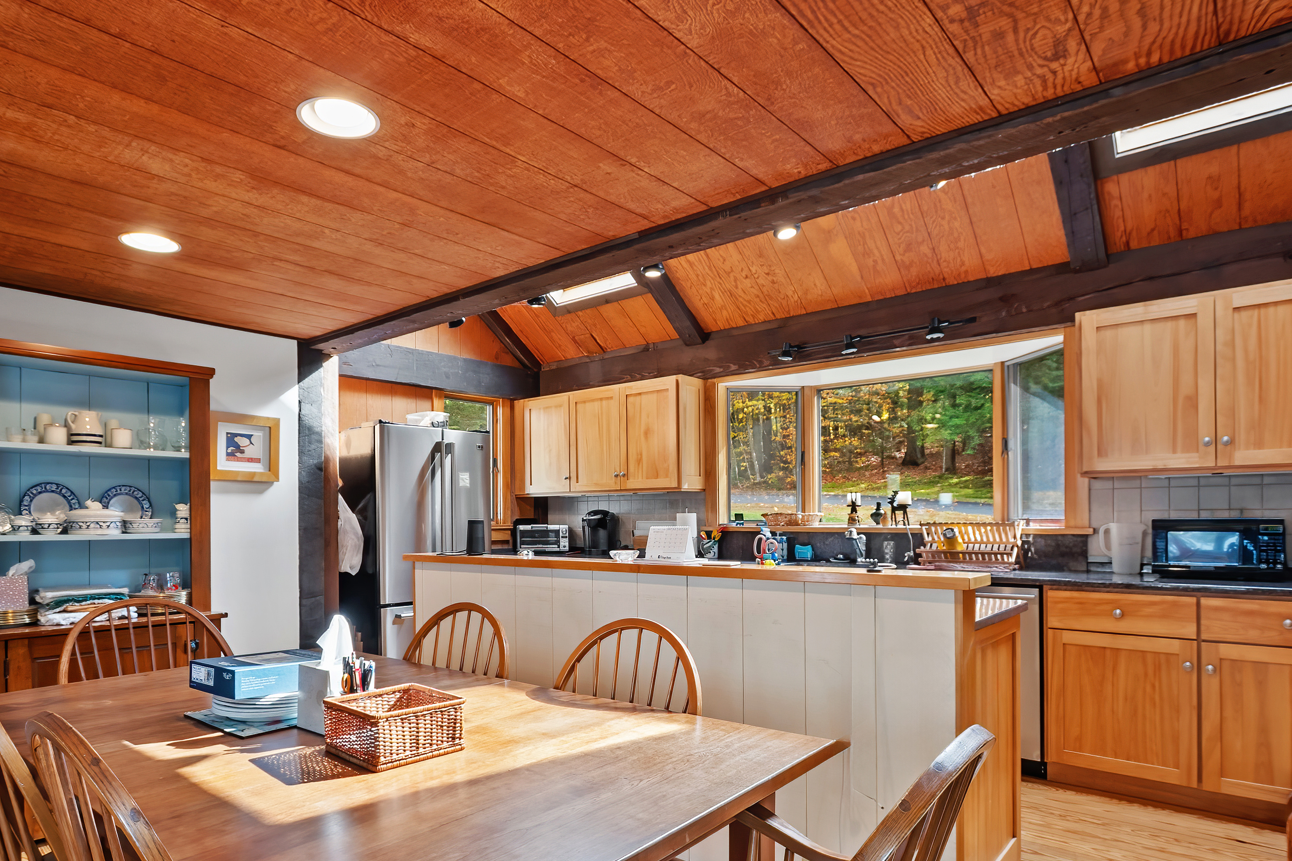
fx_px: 718
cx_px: 568
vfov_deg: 61.3
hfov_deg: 83.6
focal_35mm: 20
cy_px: 525
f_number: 7.1
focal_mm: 10
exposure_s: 1/20
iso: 800
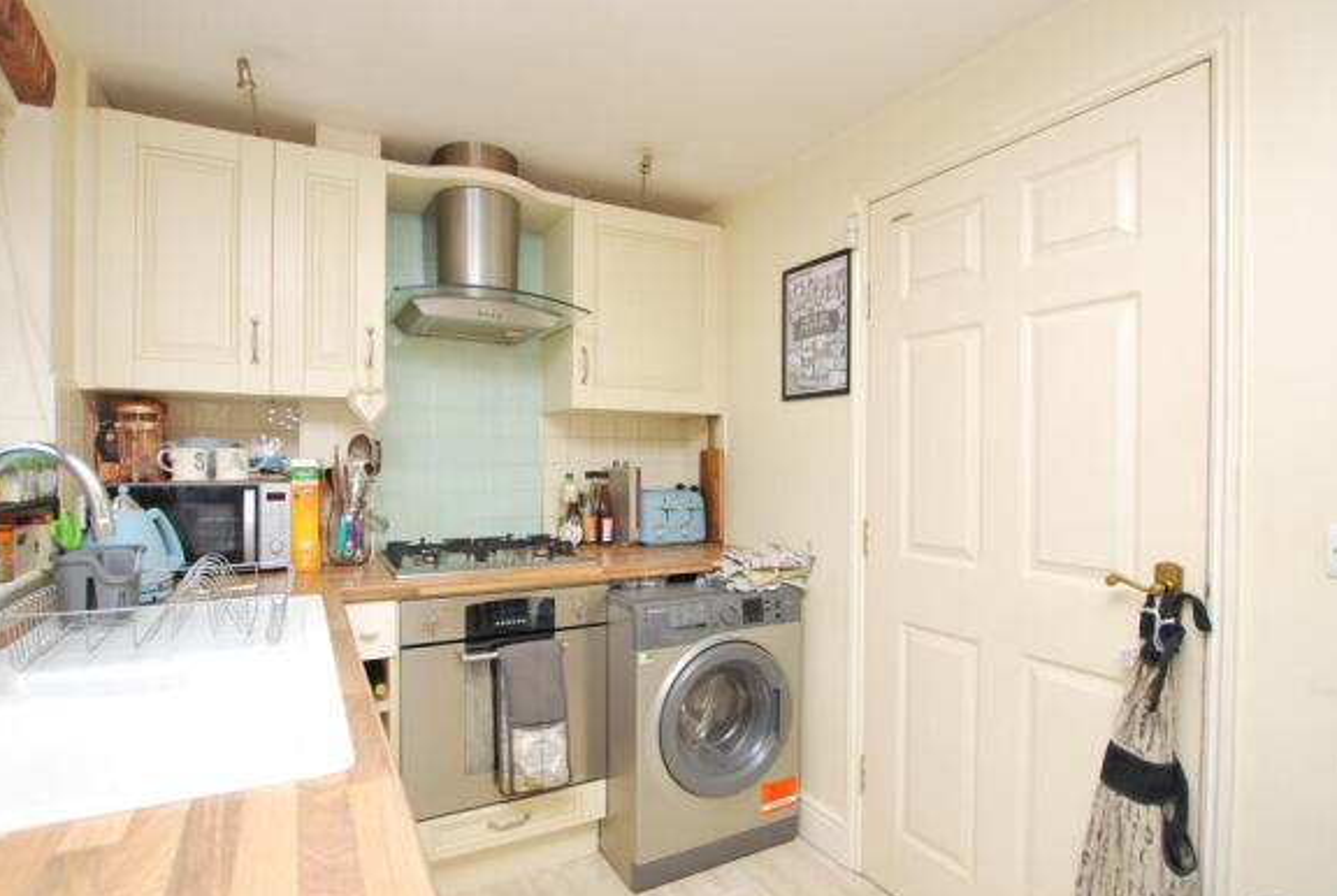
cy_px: 463
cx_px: 639
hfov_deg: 93.1
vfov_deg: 70.6
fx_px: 632
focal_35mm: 17
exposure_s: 1/60
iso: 100
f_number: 4
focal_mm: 10
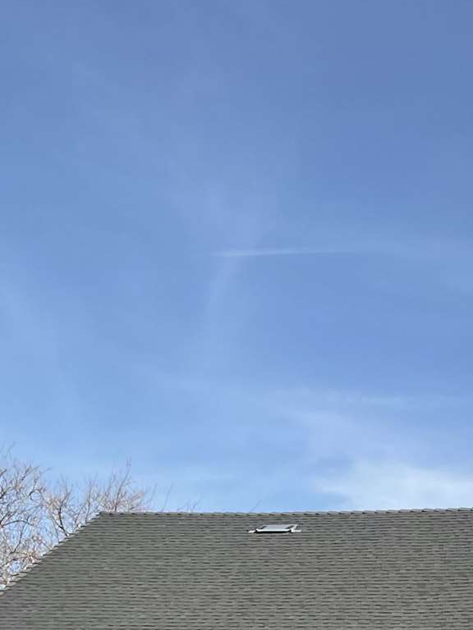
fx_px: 1585
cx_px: 512
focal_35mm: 87
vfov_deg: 19.9
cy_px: 900
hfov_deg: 16.5
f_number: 1.8
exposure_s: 1/1490
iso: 16
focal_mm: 3
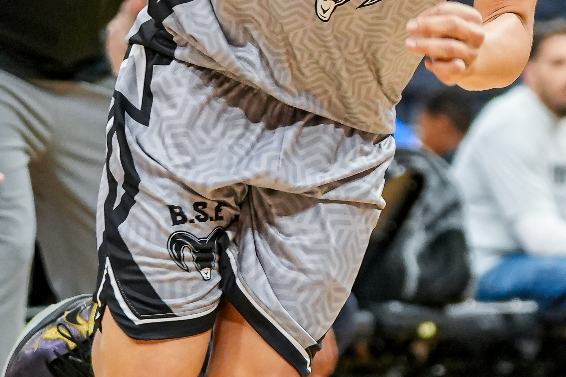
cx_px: 535
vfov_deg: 3.7
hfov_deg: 5.6
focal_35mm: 369
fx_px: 5802
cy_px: 28
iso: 2500
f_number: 2.8
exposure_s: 1/1000
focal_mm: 86
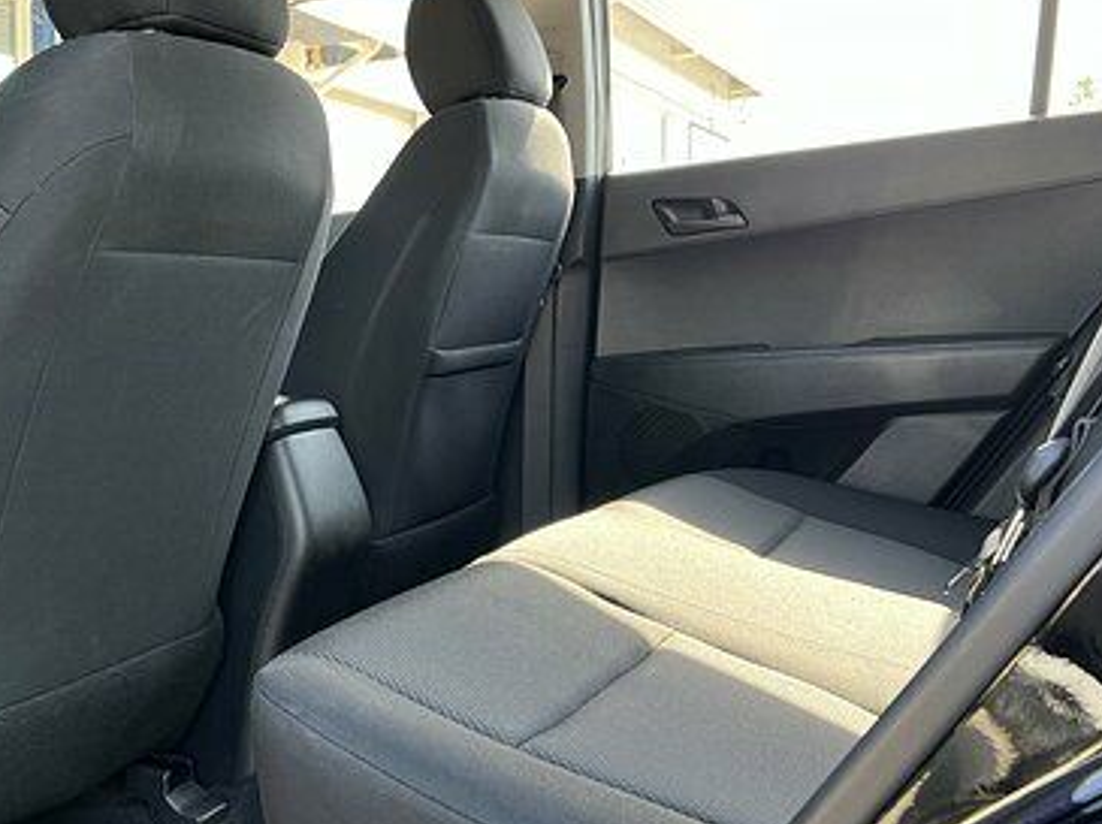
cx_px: 399
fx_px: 1240
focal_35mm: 39
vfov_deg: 36.7
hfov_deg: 47.4
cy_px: 356
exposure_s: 1/121
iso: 32
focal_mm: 5.7
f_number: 1.5
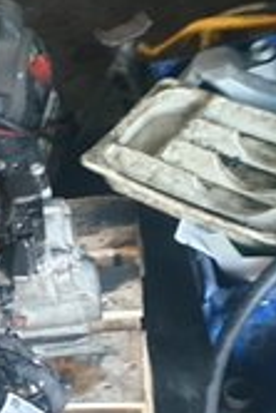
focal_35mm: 65
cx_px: -214
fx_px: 746
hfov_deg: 17.3
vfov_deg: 30.8
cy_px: 261
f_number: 2.4
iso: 800
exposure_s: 1/33
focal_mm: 4.3
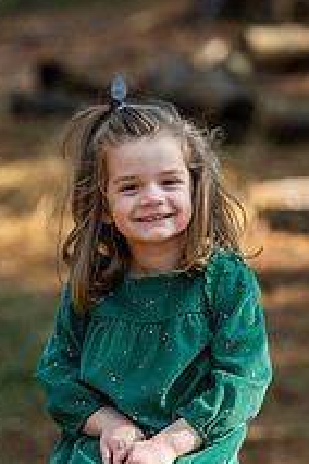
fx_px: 2858
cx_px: 137
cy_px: 370
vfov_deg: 9.3
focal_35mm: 222
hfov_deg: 6.2
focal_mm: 105
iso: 400
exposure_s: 1/1000
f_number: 2.8
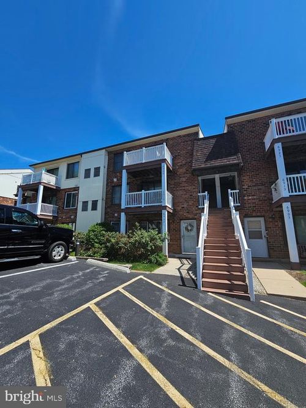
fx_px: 153
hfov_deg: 89.9
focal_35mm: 13
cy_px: 204
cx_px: 153
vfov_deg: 106.2
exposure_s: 1/2140
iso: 50
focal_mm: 2.2
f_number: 2.2
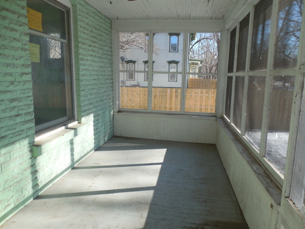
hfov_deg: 69.4
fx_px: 220
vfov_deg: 54.9
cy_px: 114
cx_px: 152
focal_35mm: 25
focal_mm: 4.5
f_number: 3.3
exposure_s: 1/200
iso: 125
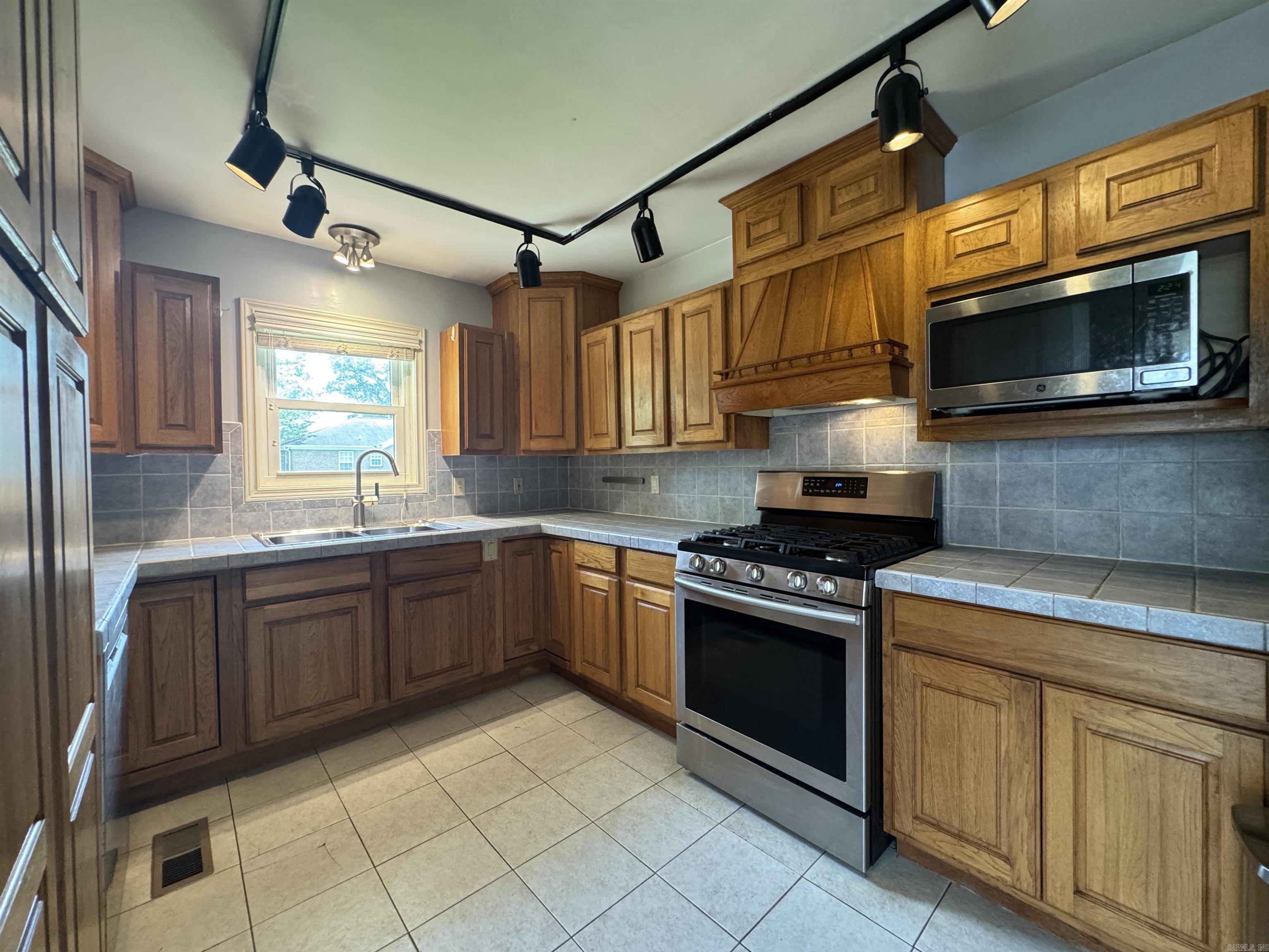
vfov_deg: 85.7
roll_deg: +0.8
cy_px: 476
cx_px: 634
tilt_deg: -1.5
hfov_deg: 102.1
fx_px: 513
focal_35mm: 14
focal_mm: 2.22
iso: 400
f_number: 2.2
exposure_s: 1/60
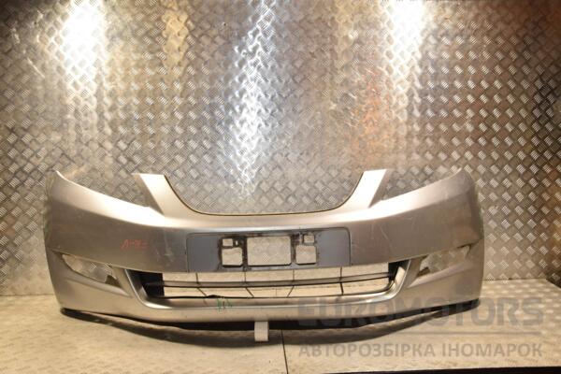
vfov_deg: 36.9
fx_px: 561
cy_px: 187
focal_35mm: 36
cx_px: 280
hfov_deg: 53.1
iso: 800
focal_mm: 24
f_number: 7.1
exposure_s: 1/200
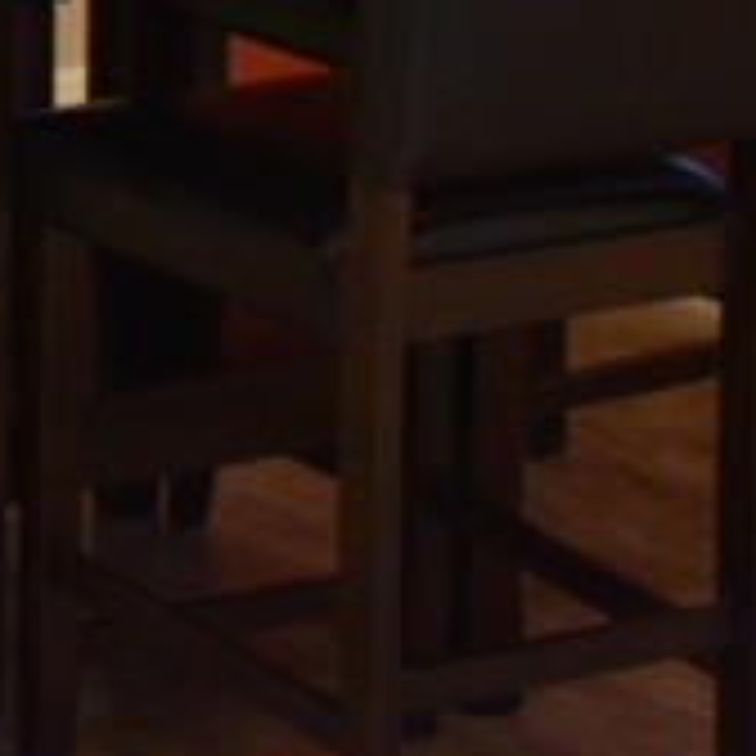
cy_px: -724
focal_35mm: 157
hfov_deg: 10.1
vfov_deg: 10.3
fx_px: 3879
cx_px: -860
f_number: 3.5
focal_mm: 18
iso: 1400
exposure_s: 1/60
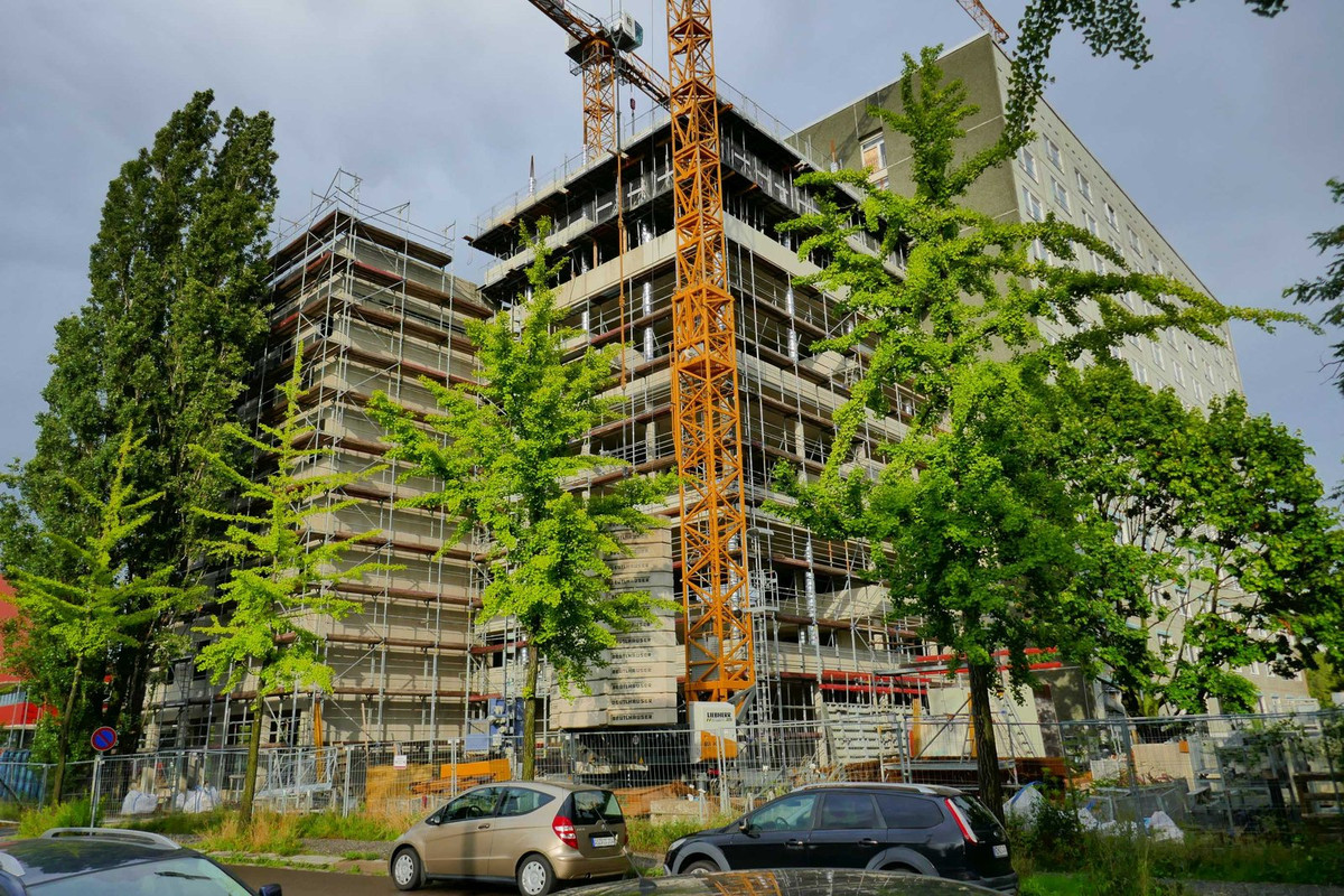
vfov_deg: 51.3
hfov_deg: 71.5
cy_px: 448
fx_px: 933
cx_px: 672
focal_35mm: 25
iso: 500
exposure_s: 1/1000
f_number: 4
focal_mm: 9.1
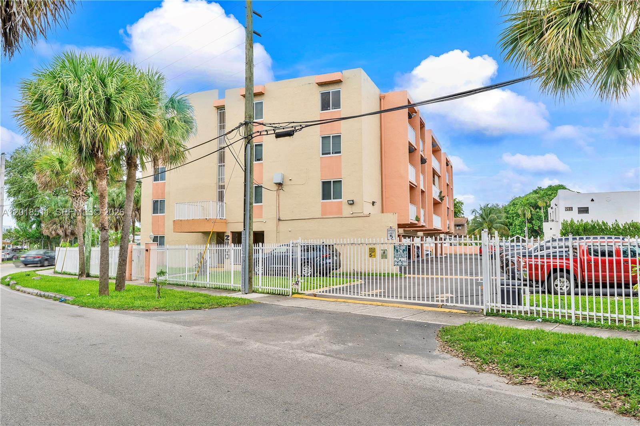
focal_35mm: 24
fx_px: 427
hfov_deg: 73.8
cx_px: 320
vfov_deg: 53.1
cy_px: 213
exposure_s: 1/50
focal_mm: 24
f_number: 10
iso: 100
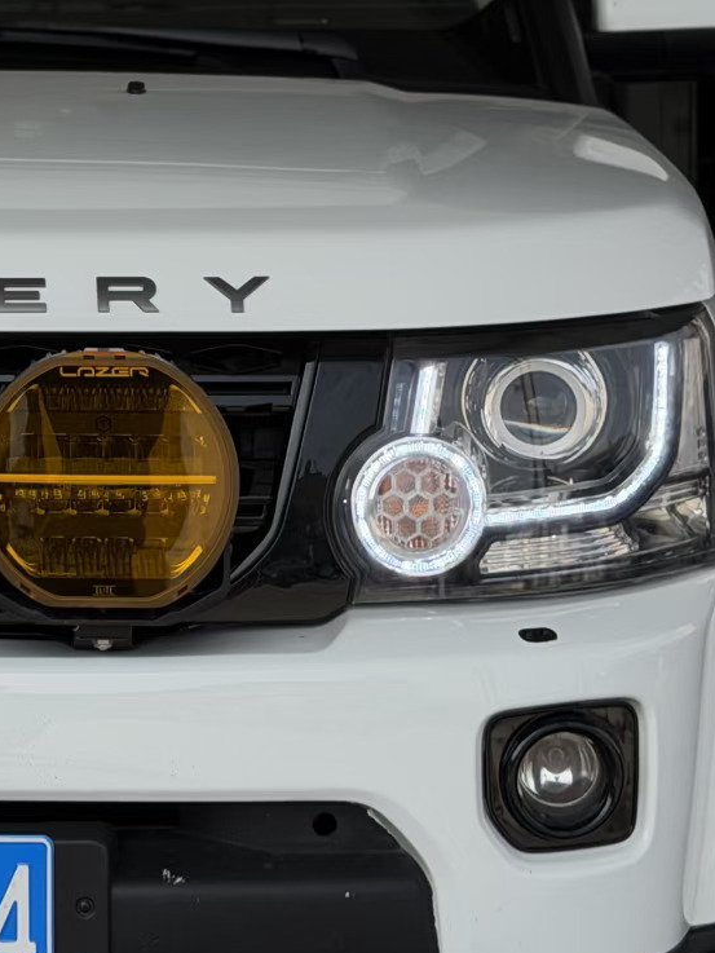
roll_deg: -0.5
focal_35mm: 125
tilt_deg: -2.7
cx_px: -151
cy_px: 124
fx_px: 3442
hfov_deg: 11.6
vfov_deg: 15.6
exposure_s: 1/6024
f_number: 1.78
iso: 64
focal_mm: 6.76
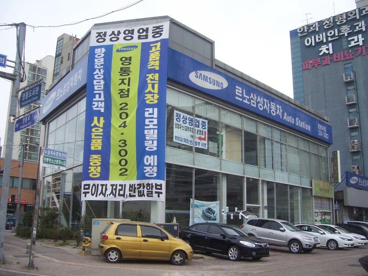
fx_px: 383
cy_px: 138
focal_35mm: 36
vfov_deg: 39.7
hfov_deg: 51.4
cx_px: 184
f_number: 3
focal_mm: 6
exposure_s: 1/500
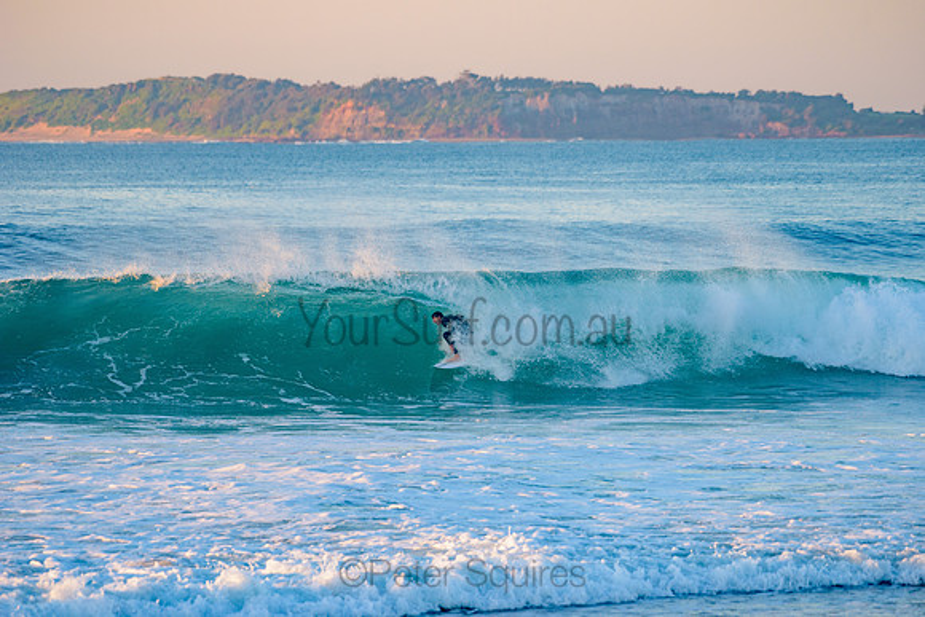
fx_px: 7196
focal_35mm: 280
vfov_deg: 4.9
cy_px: 308
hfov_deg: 7.4
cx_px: 462
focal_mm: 280
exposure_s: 1/400
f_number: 5.6
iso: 280
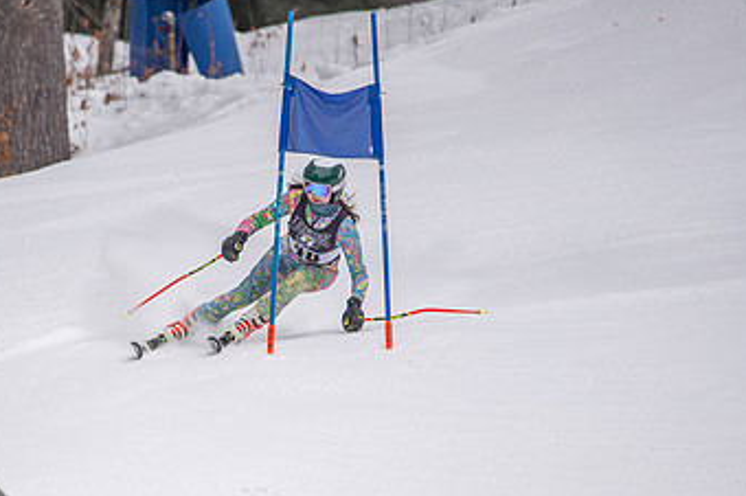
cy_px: 362
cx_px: 219
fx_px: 21199
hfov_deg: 2.0
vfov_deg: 1.3
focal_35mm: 1024
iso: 2000
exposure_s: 1/3200
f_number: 6.3
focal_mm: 600
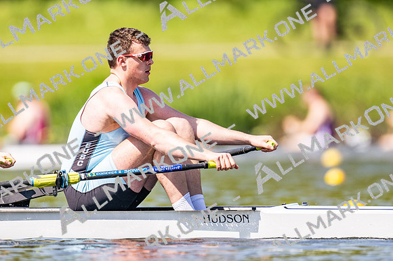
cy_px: 130
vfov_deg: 1.5
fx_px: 9819
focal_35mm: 900
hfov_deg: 2.3
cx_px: 196
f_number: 4
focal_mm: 600
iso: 360
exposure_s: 1/2500
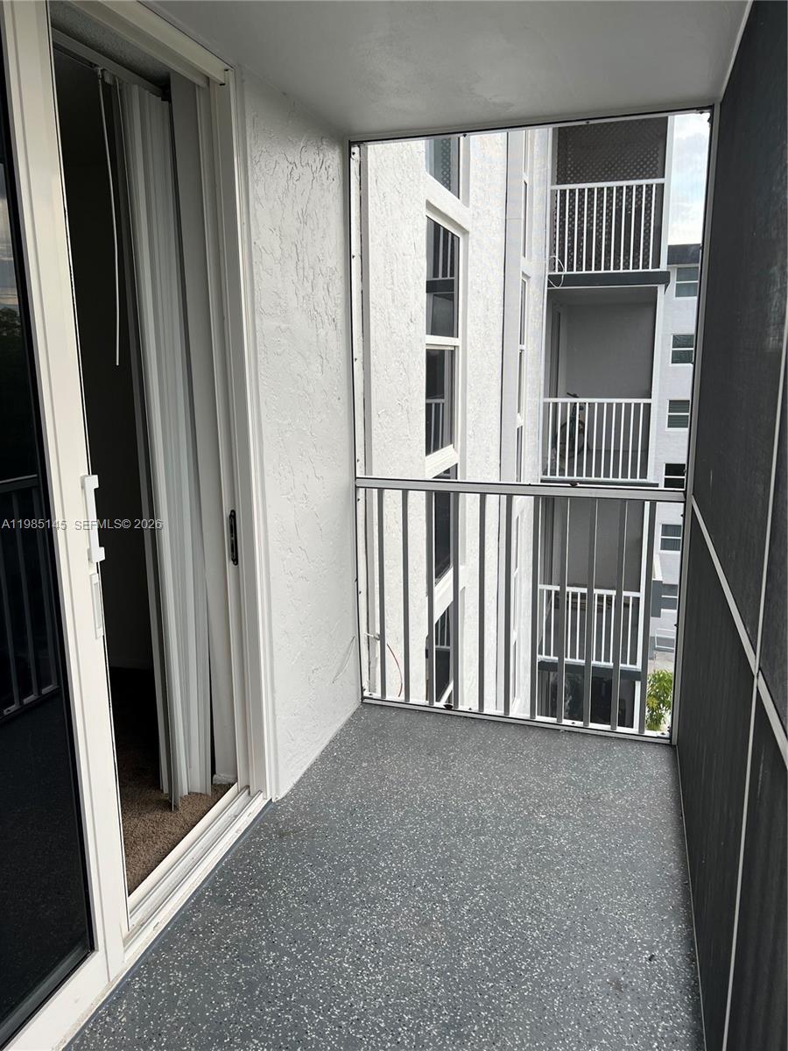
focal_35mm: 26
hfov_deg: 53.1
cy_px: 526
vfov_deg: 67.3
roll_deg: +0.8
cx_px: 394
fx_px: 789
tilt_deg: -10.5
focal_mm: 5.7
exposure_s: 1/521
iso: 50
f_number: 1.5
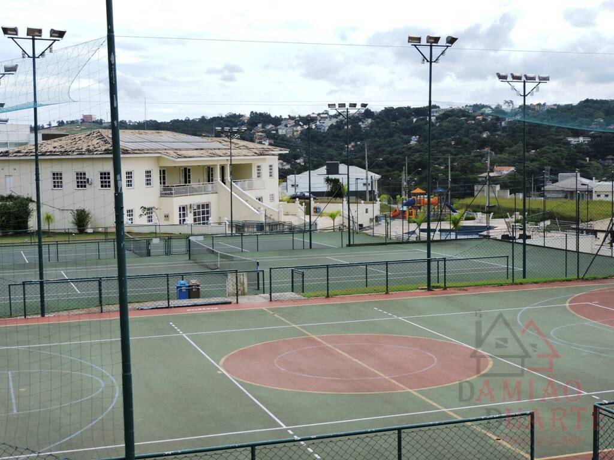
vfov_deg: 26.6
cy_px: 230
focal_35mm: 55
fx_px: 976
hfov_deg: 34.9
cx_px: 307
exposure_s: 1/640
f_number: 3.7
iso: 100
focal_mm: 9.8
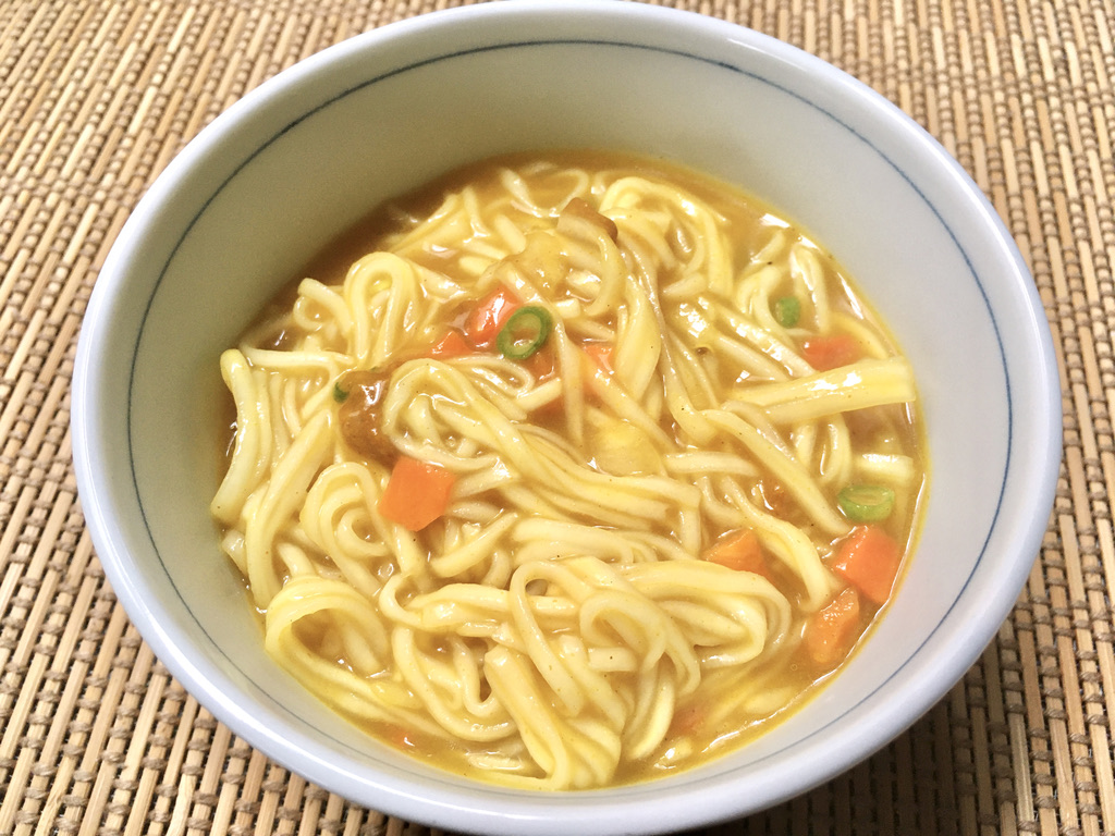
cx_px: 558
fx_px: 934
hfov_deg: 61.7
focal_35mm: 29
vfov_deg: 48.2
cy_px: 418
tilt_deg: -60.7
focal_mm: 4.15
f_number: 2.2
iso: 100
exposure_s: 1/30
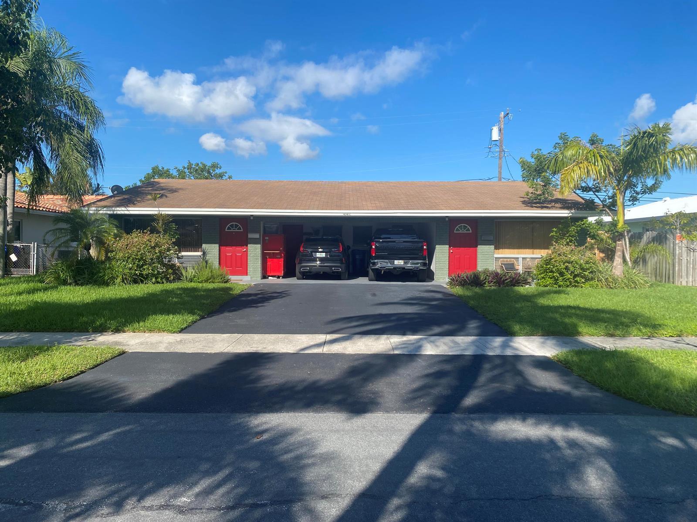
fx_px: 524
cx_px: 348
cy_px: 261
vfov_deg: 53.1
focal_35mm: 26
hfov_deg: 67.3
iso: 32
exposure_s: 1/2410
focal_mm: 4.25
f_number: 1.8
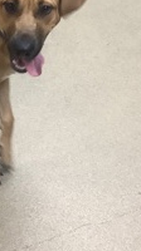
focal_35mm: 71
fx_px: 474
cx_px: -43
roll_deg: +2.8
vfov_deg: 29.5
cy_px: 78
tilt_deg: -35.2
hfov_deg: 16.0
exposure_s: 1/60
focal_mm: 3.3
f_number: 2.4
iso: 125
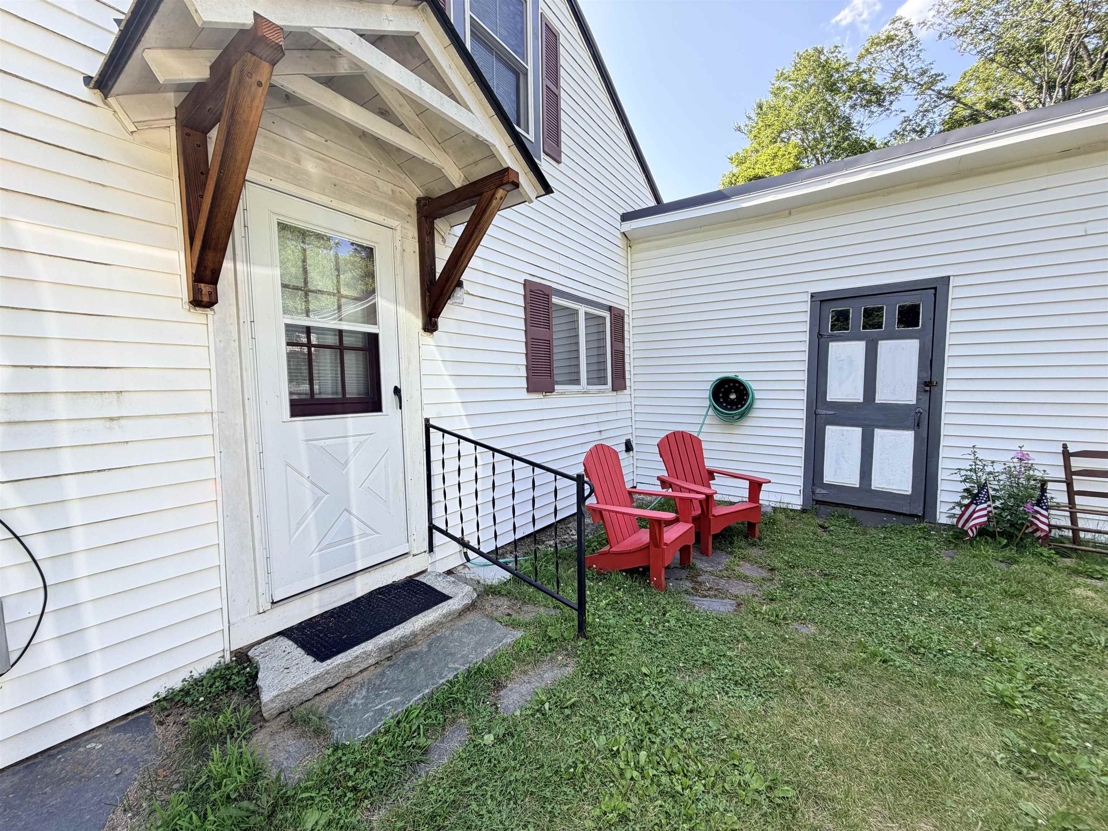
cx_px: 554
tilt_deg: -3.7
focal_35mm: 14
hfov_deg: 102.1
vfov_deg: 85.7
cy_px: 416
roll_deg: +0.0
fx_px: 448
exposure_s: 1/170
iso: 40
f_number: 2.2
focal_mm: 2.22
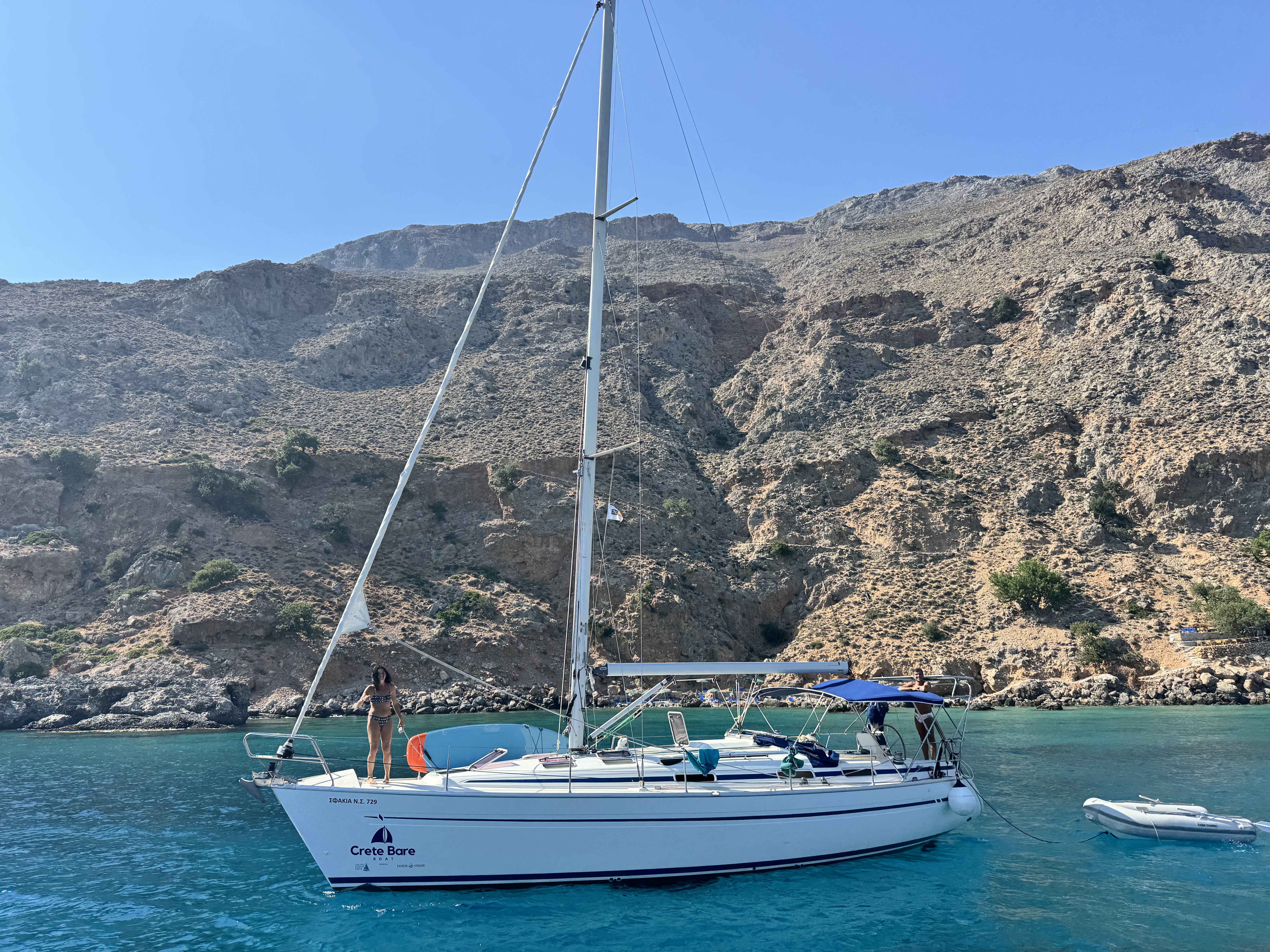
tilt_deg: +14.2
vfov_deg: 56.8
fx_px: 881
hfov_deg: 71.6
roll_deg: +1.3
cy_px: 476
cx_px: 635
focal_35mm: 24
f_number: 1.78
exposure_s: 1/3247
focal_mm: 6.76
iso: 80
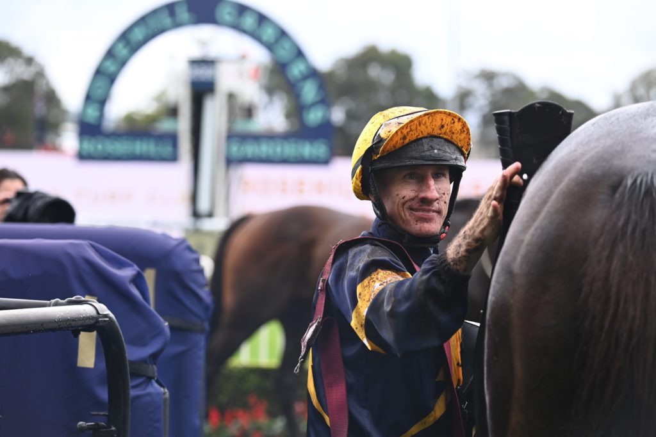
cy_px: 218
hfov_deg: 12.8
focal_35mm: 160
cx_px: 328
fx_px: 2916
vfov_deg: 8.6
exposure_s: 1/1000
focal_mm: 160
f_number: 5
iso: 800
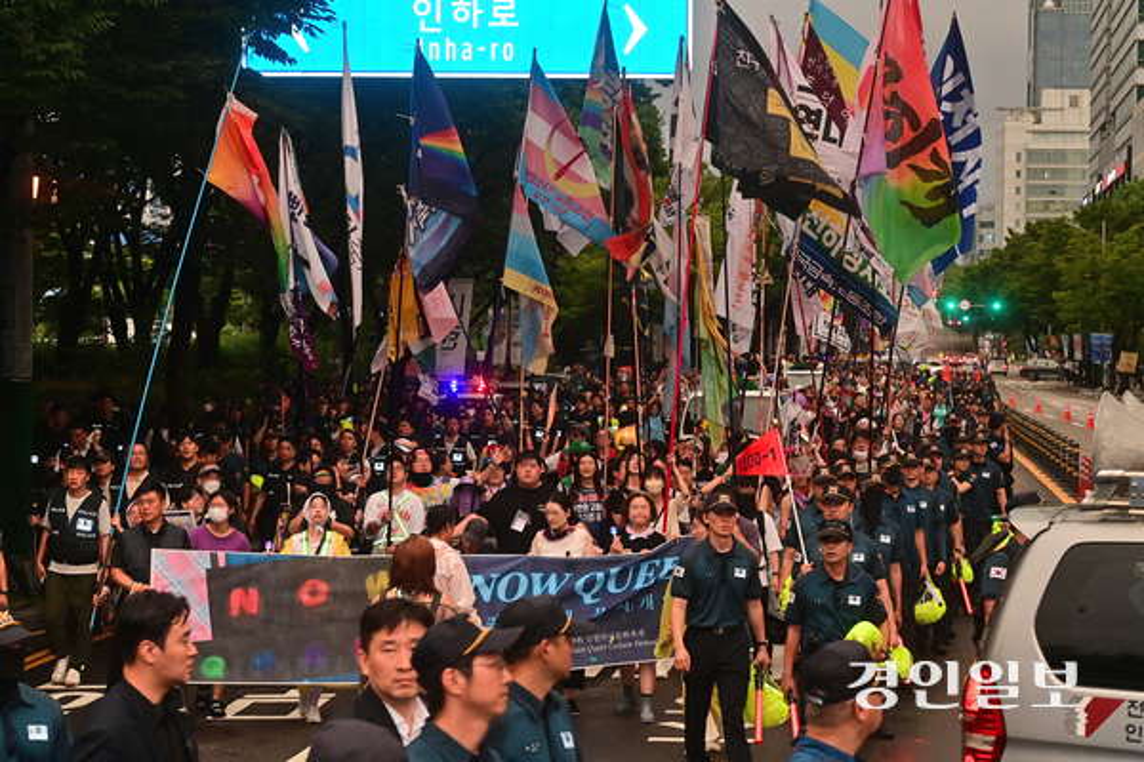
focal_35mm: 85
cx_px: 572
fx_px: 2701
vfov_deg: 16.1
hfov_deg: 23.9
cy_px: 381
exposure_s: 1/160
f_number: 7.1
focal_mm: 85
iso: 3200
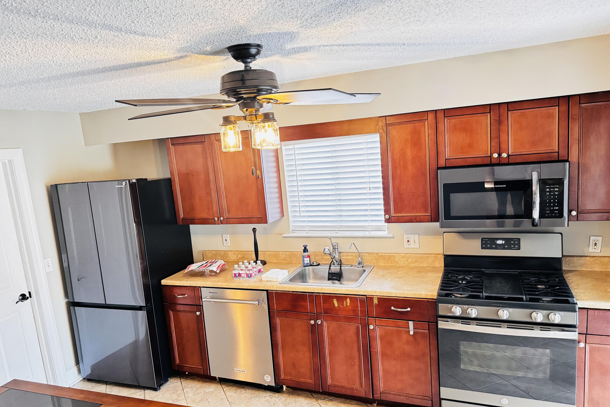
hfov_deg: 71.5
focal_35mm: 25
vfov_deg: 51.3
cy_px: 217
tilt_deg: -10.9
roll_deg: +4.9
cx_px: 305
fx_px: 424
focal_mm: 6.76
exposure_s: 1/60
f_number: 1.78
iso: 800
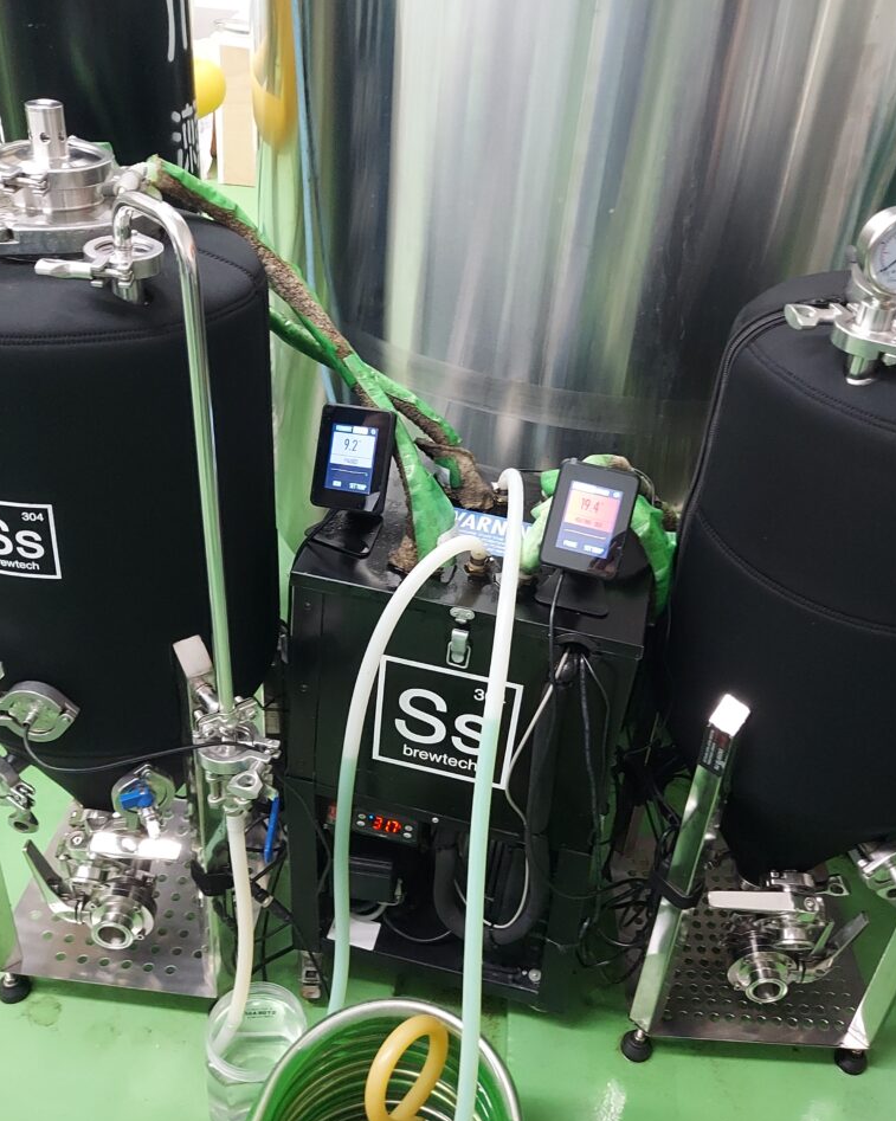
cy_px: 567
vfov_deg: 54.2
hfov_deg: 44.5
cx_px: 473
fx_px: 1094
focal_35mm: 33
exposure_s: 1/30
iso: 500
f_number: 2
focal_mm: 4.6
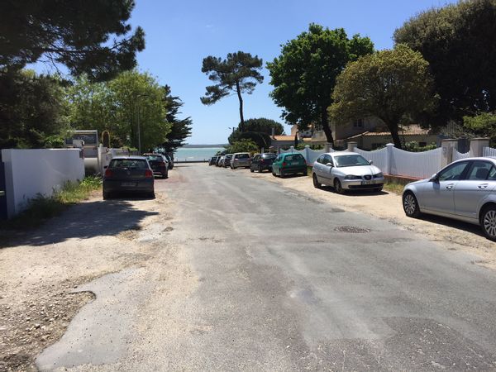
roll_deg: +0.6
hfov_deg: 61.7
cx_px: 248
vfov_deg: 48.2
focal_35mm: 29
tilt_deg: -5.7
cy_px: 186
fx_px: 416
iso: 32
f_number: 2.2
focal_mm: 4.15
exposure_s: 1/2475
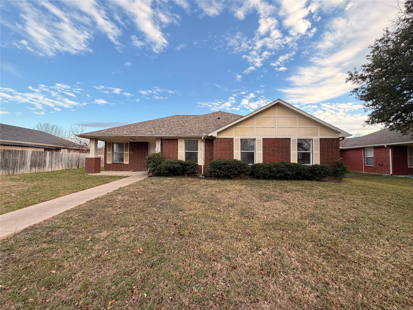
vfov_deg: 85.7
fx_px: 167
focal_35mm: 14
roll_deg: -0.3
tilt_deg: +1.8
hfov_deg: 102.1
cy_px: 155
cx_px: 206
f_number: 2.2
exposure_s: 1/174
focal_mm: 2.22
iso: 40
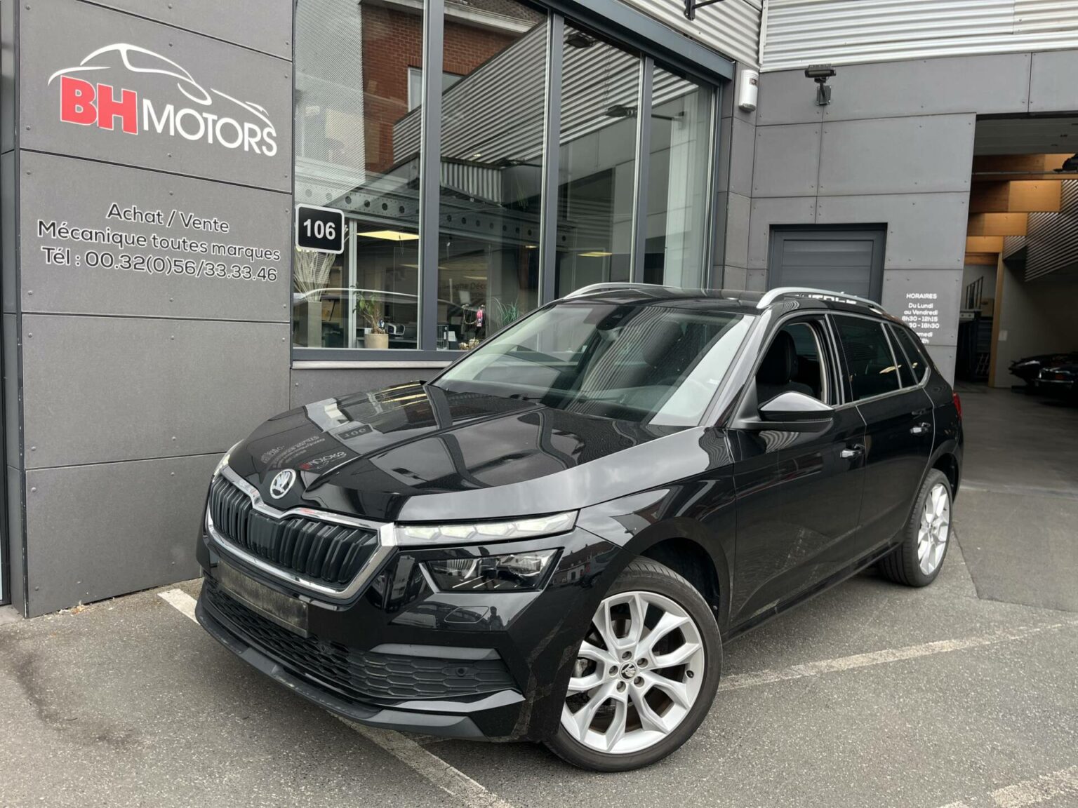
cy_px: 404
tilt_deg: -5.0
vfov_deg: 53.1
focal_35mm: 26
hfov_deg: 67.3
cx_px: 539
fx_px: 810
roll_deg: -2.2
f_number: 1.6
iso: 40
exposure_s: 1/256
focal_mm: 5.1
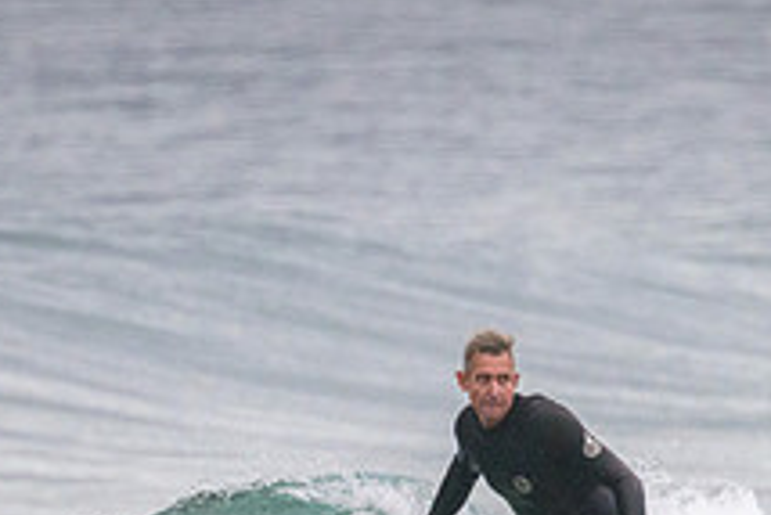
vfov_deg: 0.6
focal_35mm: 2172
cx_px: 501
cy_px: 600
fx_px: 46547
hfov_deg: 0.9
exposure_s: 1/800
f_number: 11
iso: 4000
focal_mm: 800
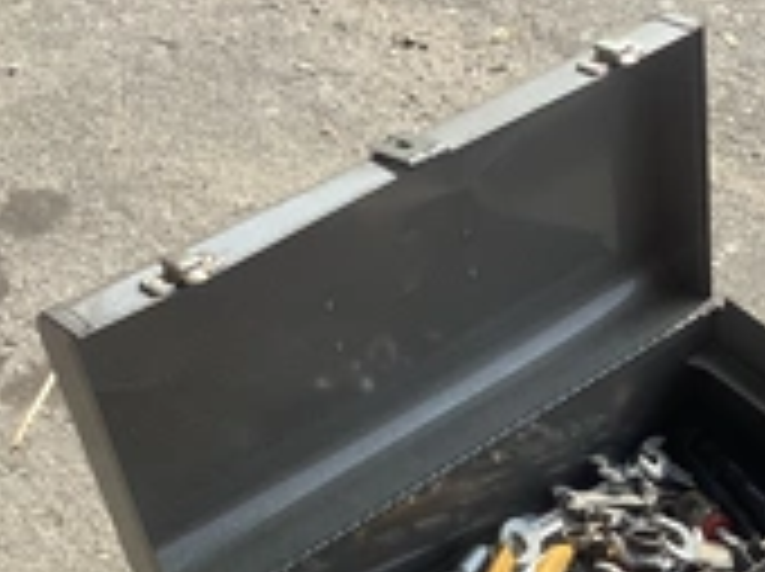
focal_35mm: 73
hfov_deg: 26.2
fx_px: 1611
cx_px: 608
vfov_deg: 19.3
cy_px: 635
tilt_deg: -52.7
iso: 25
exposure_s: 1/578
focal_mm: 3.3
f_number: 2.4
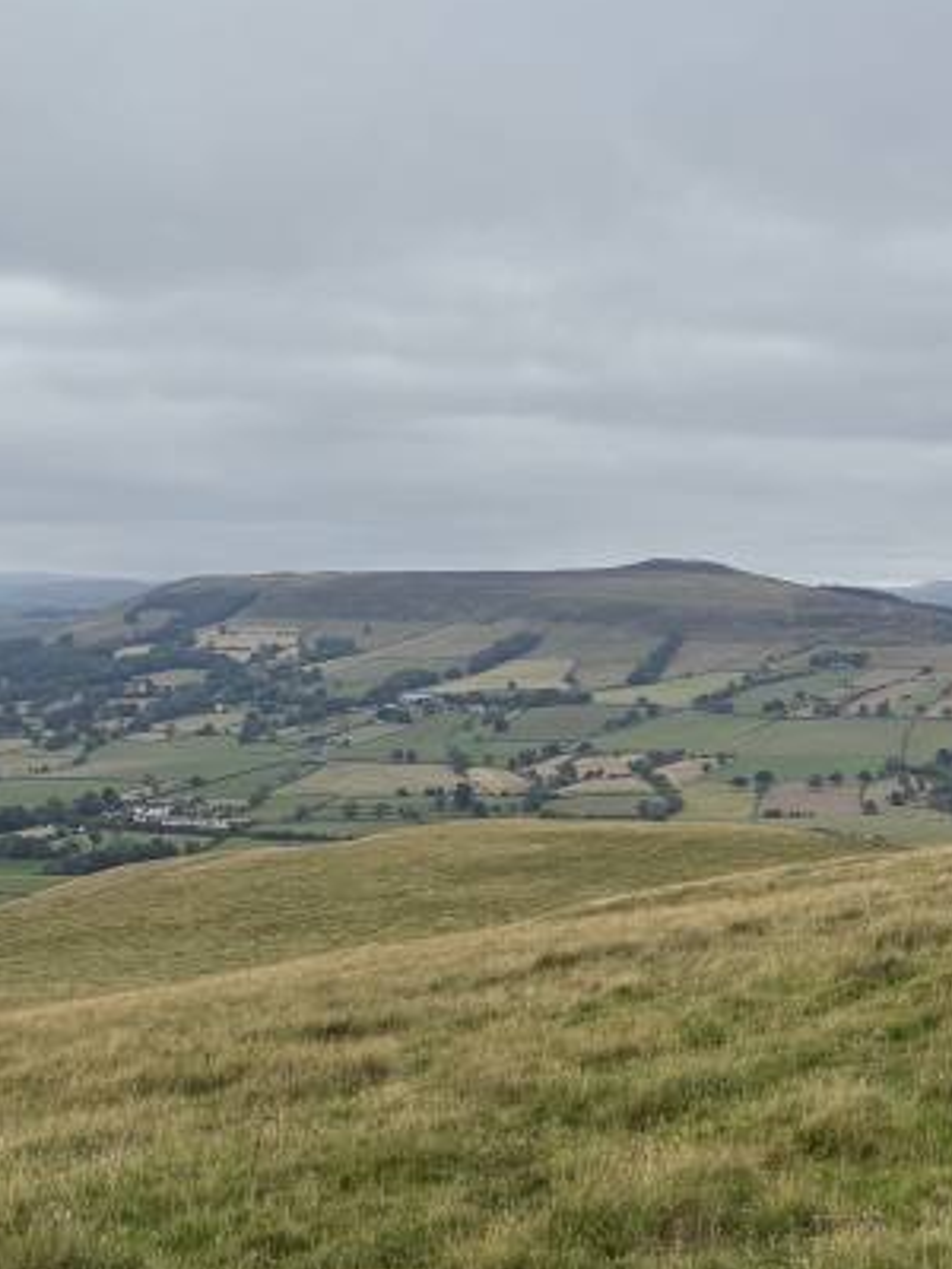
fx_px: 1907
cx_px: 923
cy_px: 622
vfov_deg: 36.8
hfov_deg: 26.7
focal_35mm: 52
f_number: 1.6
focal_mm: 5.96
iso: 50
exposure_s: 1/2571
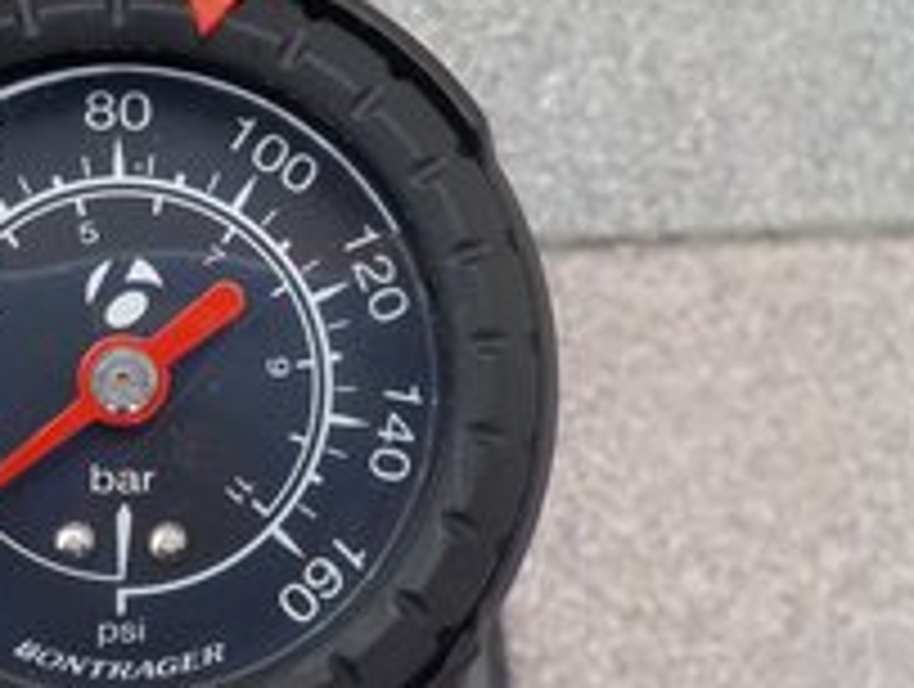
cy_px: 360
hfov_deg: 31.3
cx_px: 117
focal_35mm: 59
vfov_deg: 24.9
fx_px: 1561
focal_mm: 4.1
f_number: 3.3
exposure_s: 1/200
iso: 125
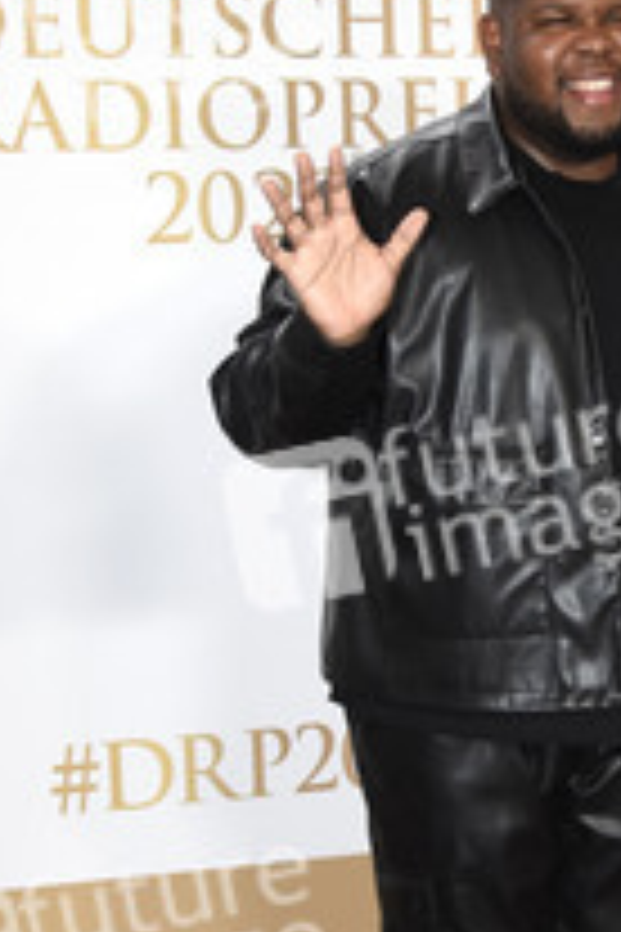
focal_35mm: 87
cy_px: 729
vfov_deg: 23.1
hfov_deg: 15.5
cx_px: 585
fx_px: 2251
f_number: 4
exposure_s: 1/320
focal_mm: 30
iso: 800
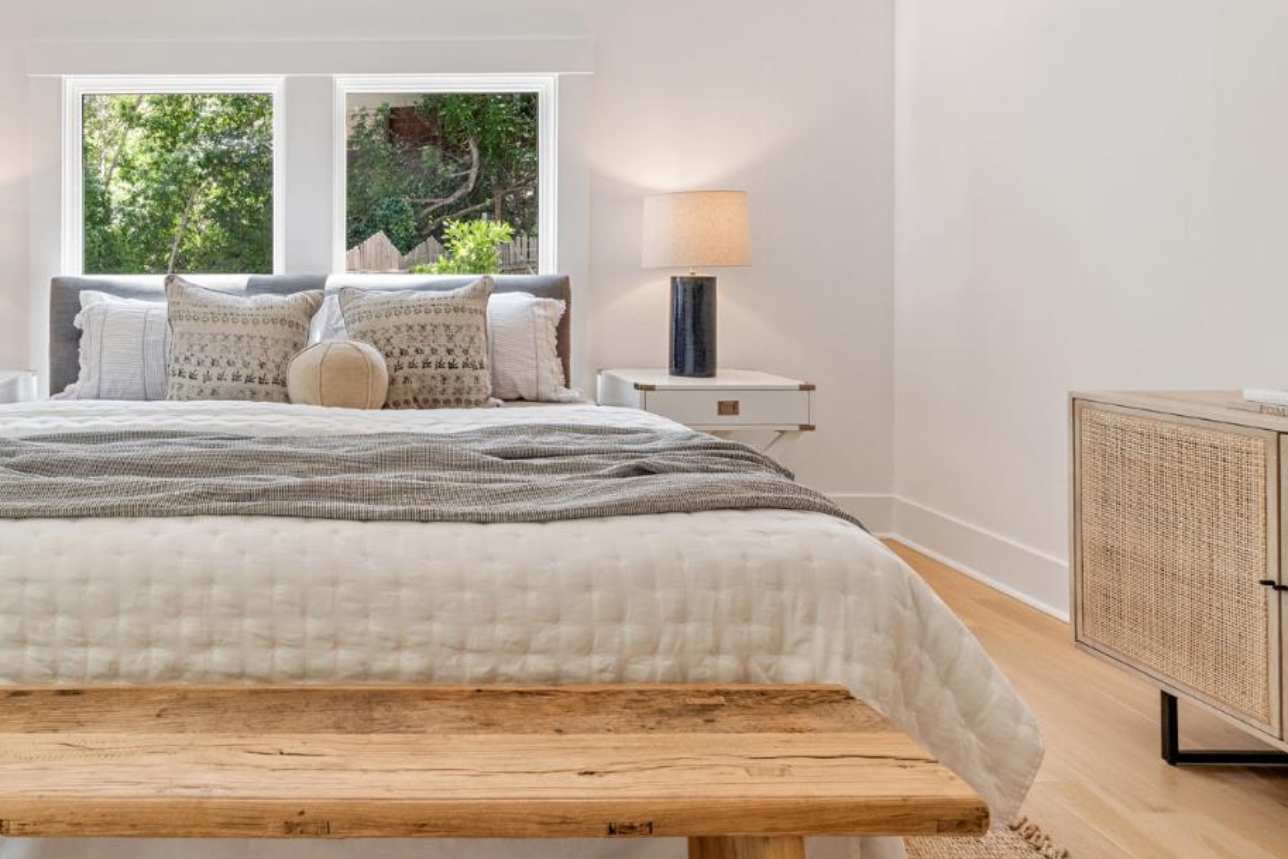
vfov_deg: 53.8
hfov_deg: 70.2
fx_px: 823
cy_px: 269
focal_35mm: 23
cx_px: 298
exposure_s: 1/15
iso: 500
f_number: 10
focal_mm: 14
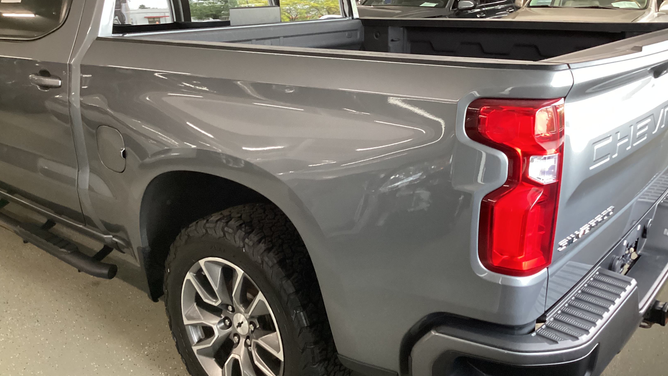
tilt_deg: -17.1
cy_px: 155
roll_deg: +0.3
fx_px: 602
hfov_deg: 58.0
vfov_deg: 34.6
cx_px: 335
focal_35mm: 34
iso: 320
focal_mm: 3.3
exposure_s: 1/60
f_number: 2.4
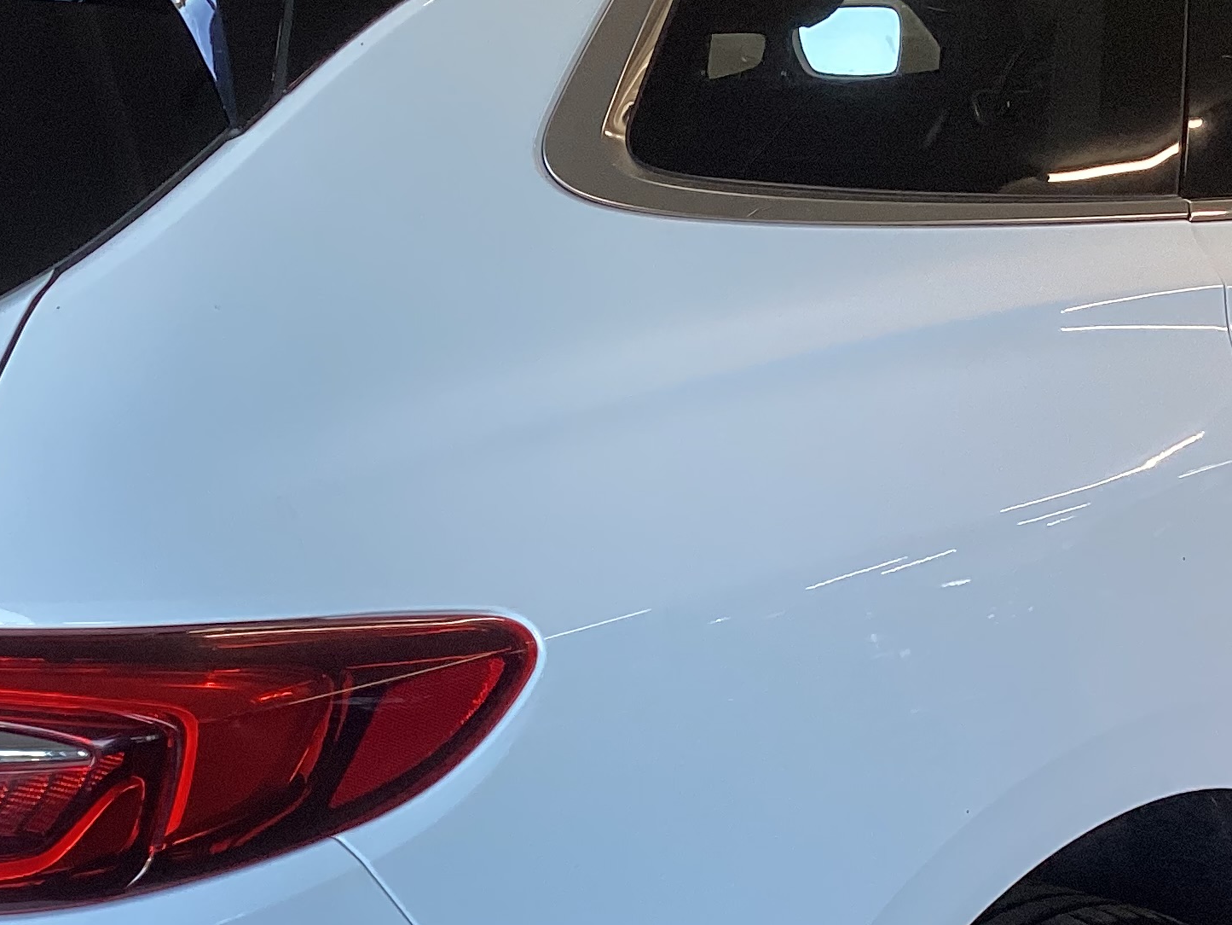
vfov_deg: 20.8
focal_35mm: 70
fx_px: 2492
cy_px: 702
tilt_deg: -20.1
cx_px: 495
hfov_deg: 27.7
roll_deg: +4.2
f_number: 2.4
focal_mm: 3.3
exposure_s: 1/100
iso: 64
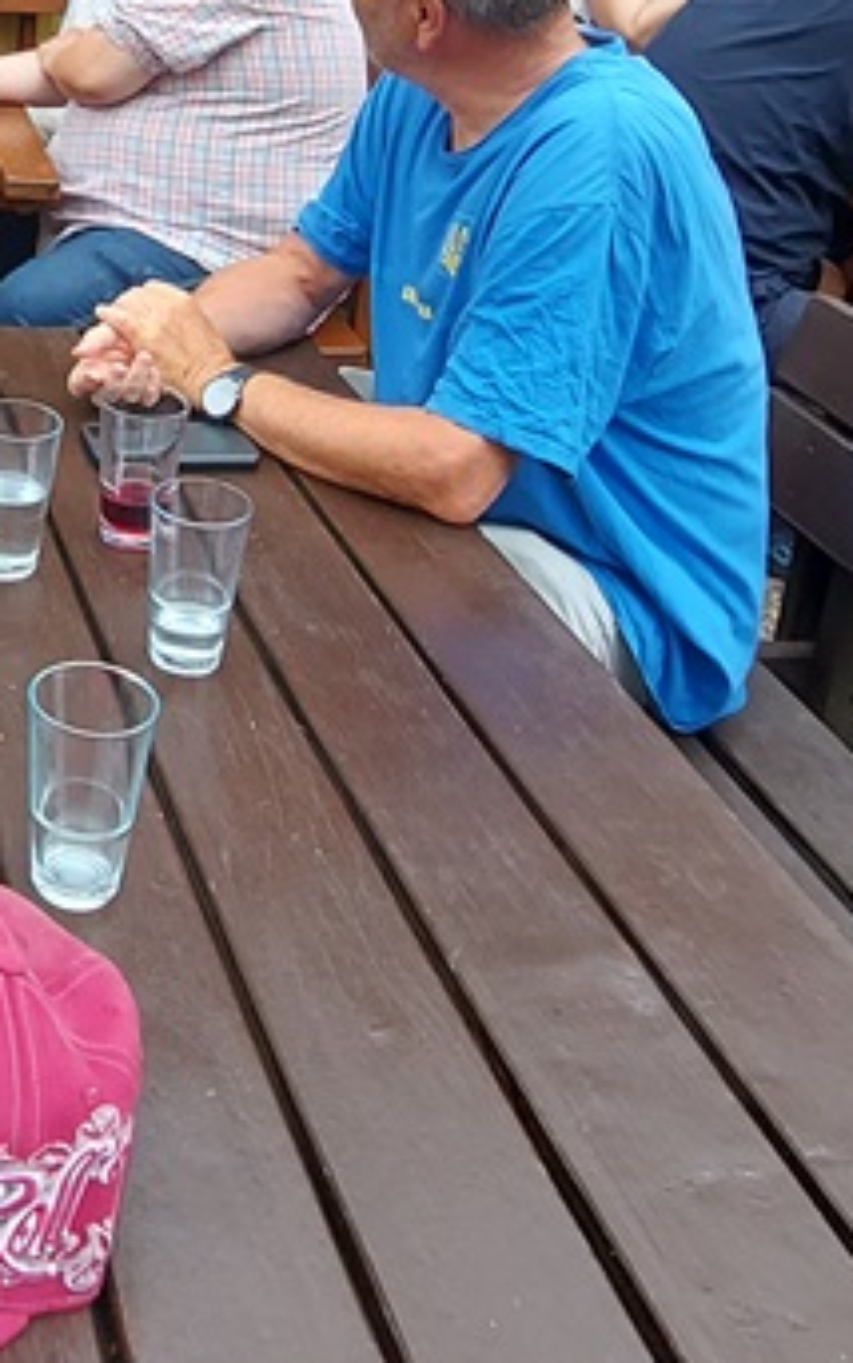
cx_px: -68
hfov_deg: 27.5
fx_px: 1598
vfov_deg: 42.7
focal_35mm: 43
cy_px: 159
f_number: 2.2
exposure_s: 1/60
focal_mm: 1.74
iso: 80
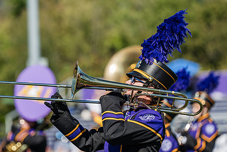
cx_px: 88
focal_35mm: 275
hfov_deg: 7.5
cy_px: 86
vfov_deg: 5.0
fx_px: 1734
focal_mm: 165
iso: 80
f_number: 3.2
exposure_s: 1/1250
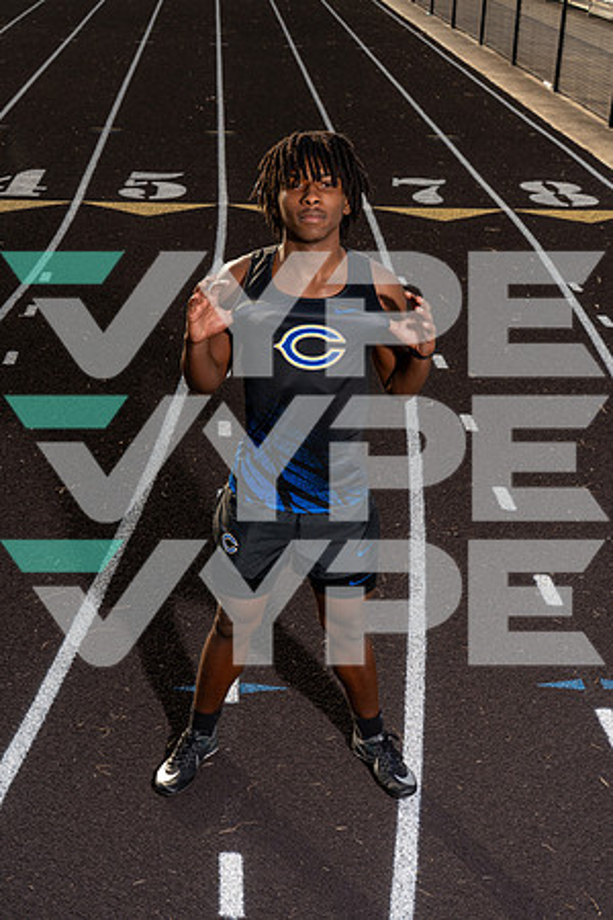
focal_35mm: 49
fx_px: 1251
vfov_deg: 40.3
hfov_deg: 27.5
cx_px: 306
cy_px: 460
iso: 160
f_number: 10
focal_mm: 49
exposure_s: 1/250
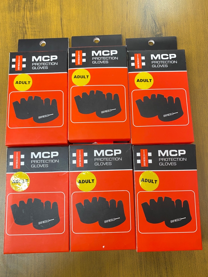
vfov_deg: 67.3
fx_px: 208
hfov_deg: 53.1
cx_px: 104
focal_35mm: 26
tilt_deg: -80.3
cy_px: 138
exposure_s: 1/50
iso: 125
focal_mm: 4.25
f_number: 1.8
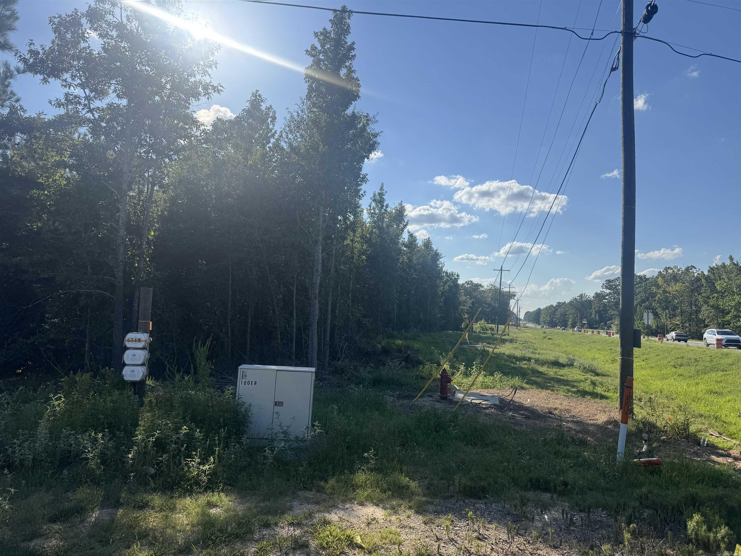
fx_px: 514
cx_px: 370
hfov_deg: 71.6
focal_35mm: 24
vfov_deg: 56.8
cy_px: 278
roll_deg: -3.6
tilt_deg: +3.8
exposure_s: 1/6410
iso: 80
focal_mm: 6.76
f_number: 1.78
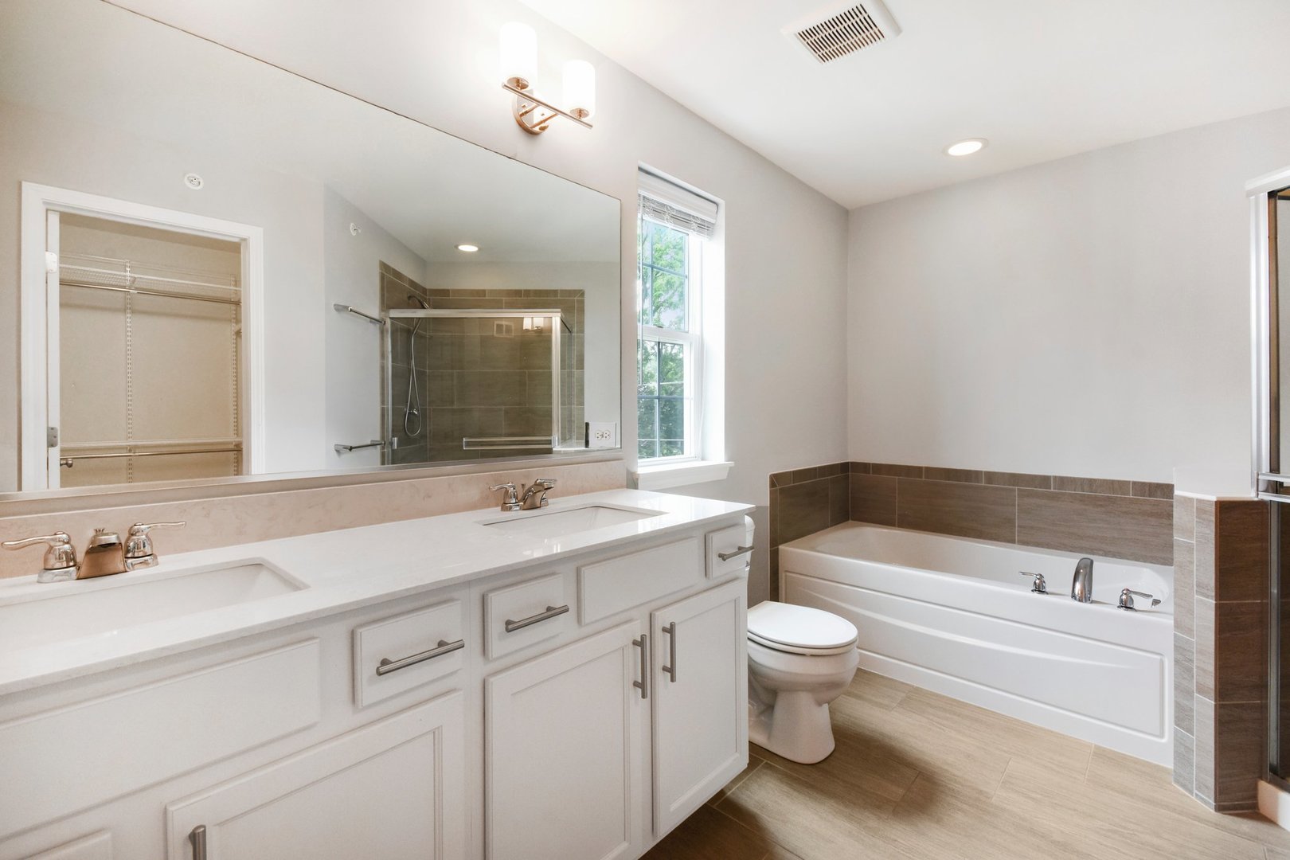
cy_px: 430
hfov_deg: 100.4
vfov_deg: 77.3
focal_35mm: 15
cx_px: 645
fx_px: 537
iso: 400
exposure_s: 1/15
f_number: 8
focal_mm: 10
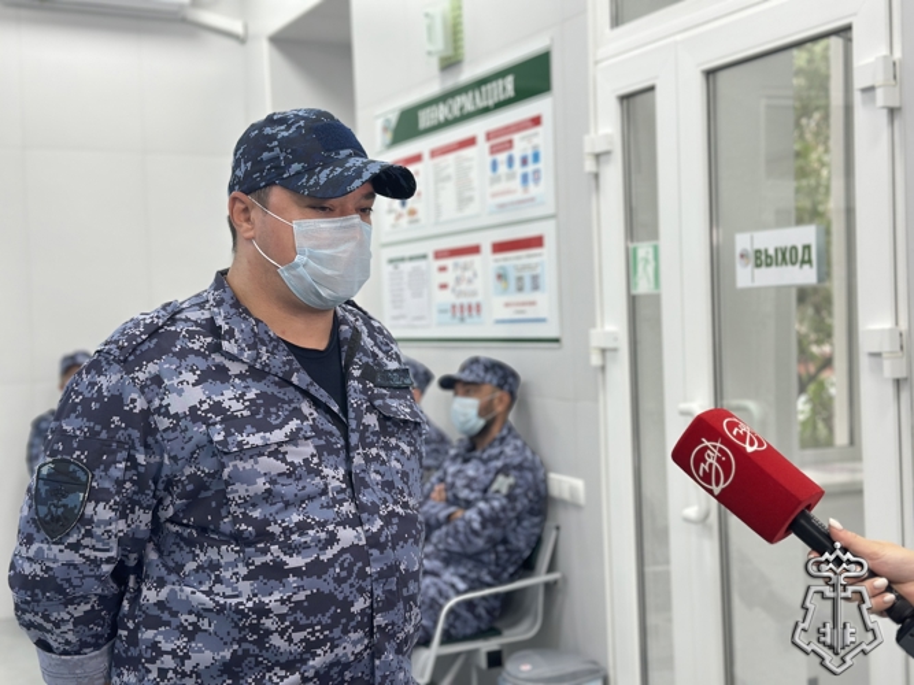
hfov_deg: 39.7
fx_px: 1267
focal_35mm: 48
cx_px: 457
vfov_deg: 30.3
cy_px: 342
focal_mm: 6.86
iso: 100
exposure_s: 1/100
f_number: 1.78
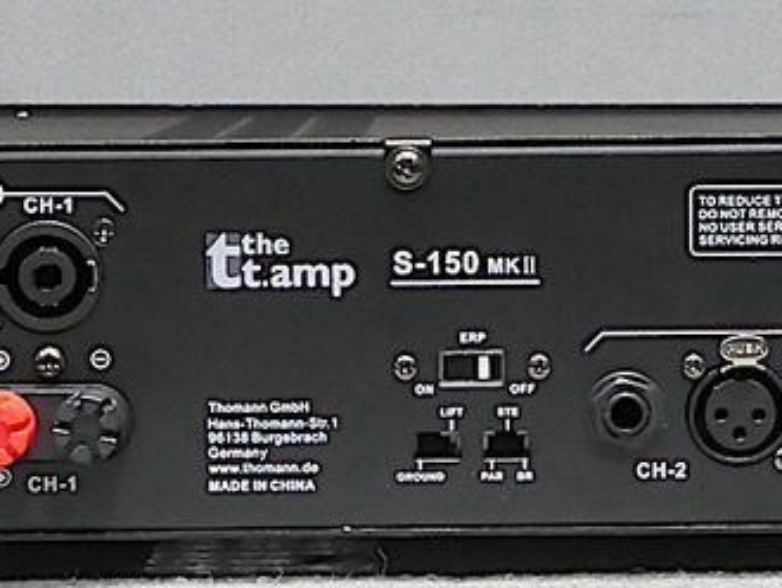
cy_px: 341
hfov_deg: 10.5
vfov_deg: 7.9
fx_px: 4273
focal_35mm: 189
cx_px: 403
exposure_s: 1/30
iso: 1600
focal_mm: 11.7
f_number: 6.3
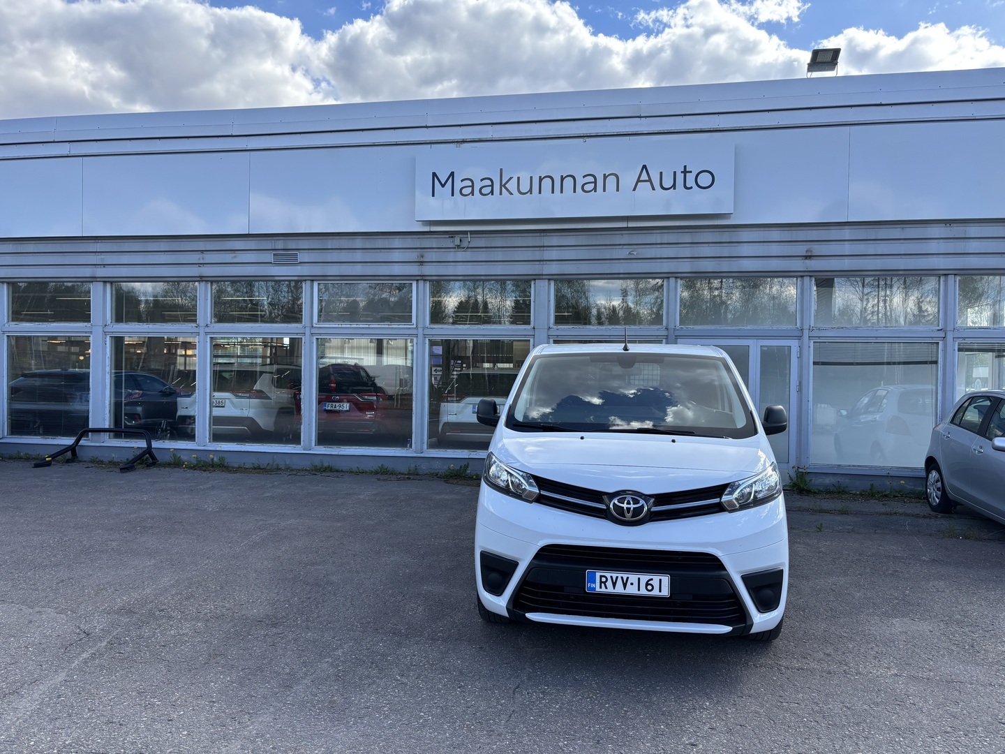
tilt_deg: -2.8
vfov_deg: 53.1
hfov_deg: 67.3
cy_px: 377
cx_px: 502
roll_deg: -0.1
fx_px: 755
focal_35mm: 26
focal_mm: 5.96
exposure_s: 1/927
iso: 50
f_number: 1.6
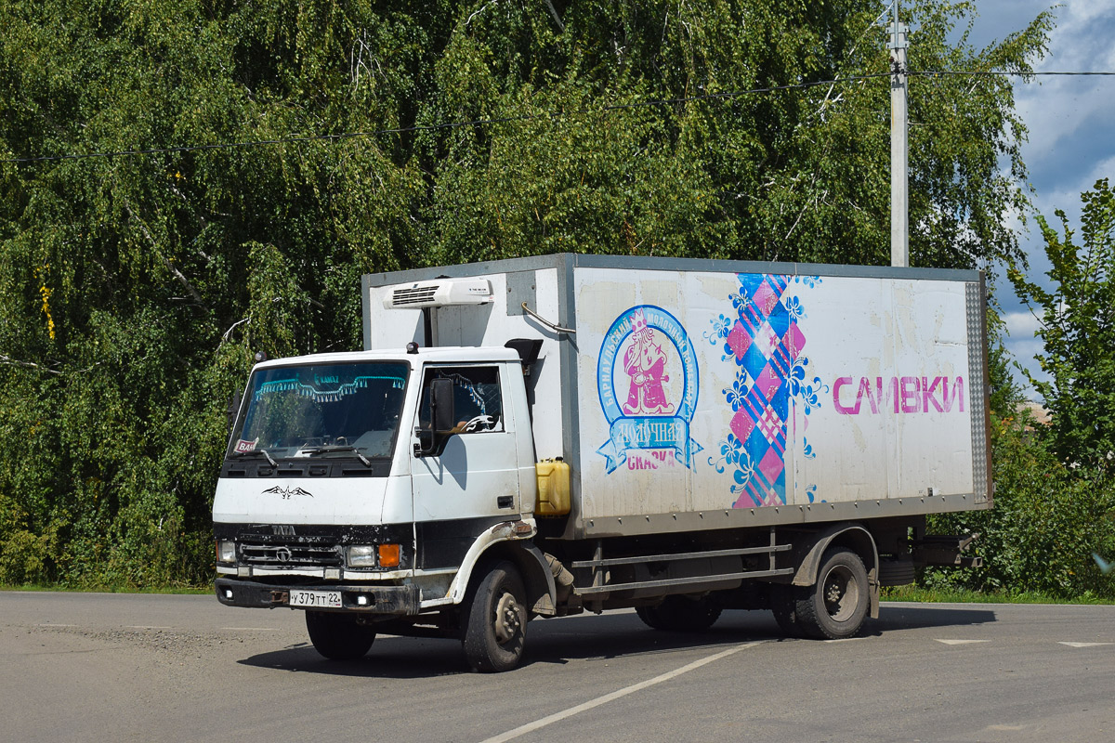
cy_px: 372
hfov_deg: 31.9
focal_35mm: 63
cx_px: 558
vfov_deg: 21.6
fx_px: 1951
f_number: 7.1
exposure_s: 1/1250
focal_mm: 42
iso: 200
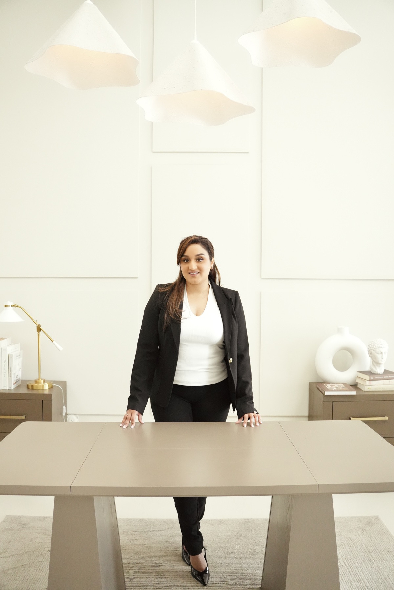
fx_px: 522
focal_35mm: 32
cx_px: 197
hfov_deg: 41.4
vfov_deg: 59.0
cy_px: 295
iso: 4000
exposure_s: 1/640
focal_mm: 21.2
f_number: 2.8
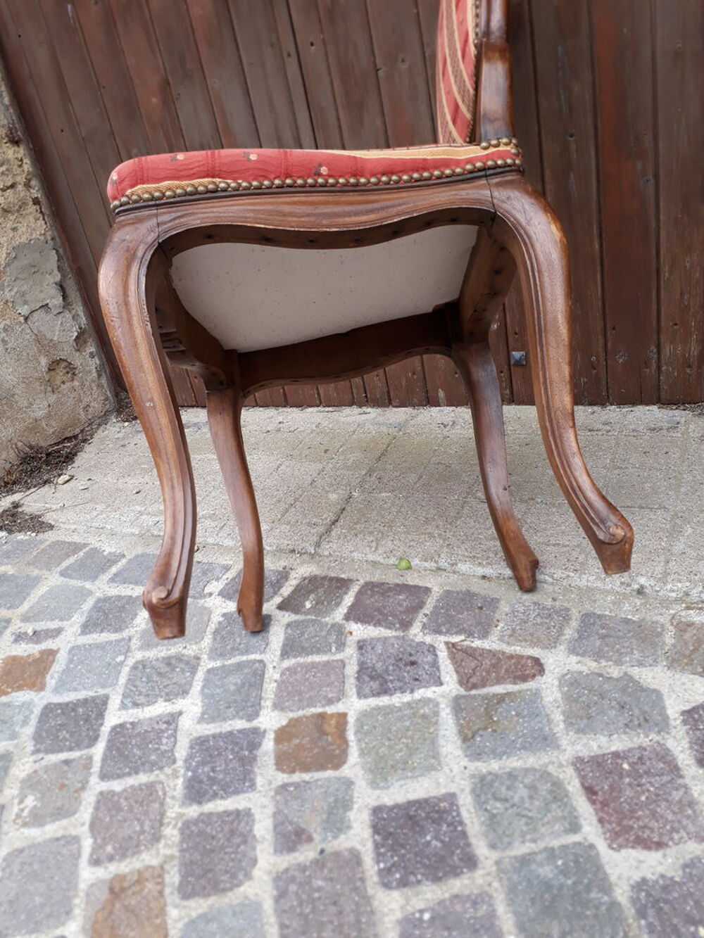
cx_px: 352
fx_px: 732
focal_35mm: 27
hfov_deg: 51.4
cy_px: 469
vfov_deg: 65.3
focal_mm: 3.6
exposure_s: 1/155
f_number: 1.9
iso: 40
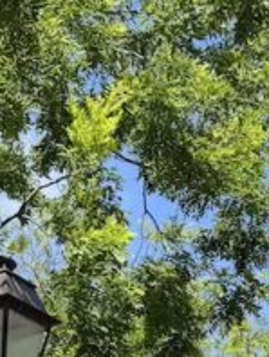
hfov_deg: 11.9
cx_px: 20
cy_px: 635
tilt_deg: +9.4
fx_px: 1282
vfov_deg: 14.1
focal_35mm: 124
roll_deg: +0.4
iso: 80
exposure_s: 1/1395
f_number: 1.78
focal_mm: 6.76
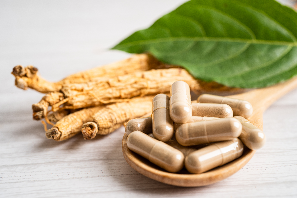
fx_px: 412
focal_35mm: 50
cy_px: 99
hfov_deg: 39.6
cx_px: 148
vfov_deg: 27.0
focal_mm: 50
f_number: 5.6
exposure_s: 1/80
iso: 100
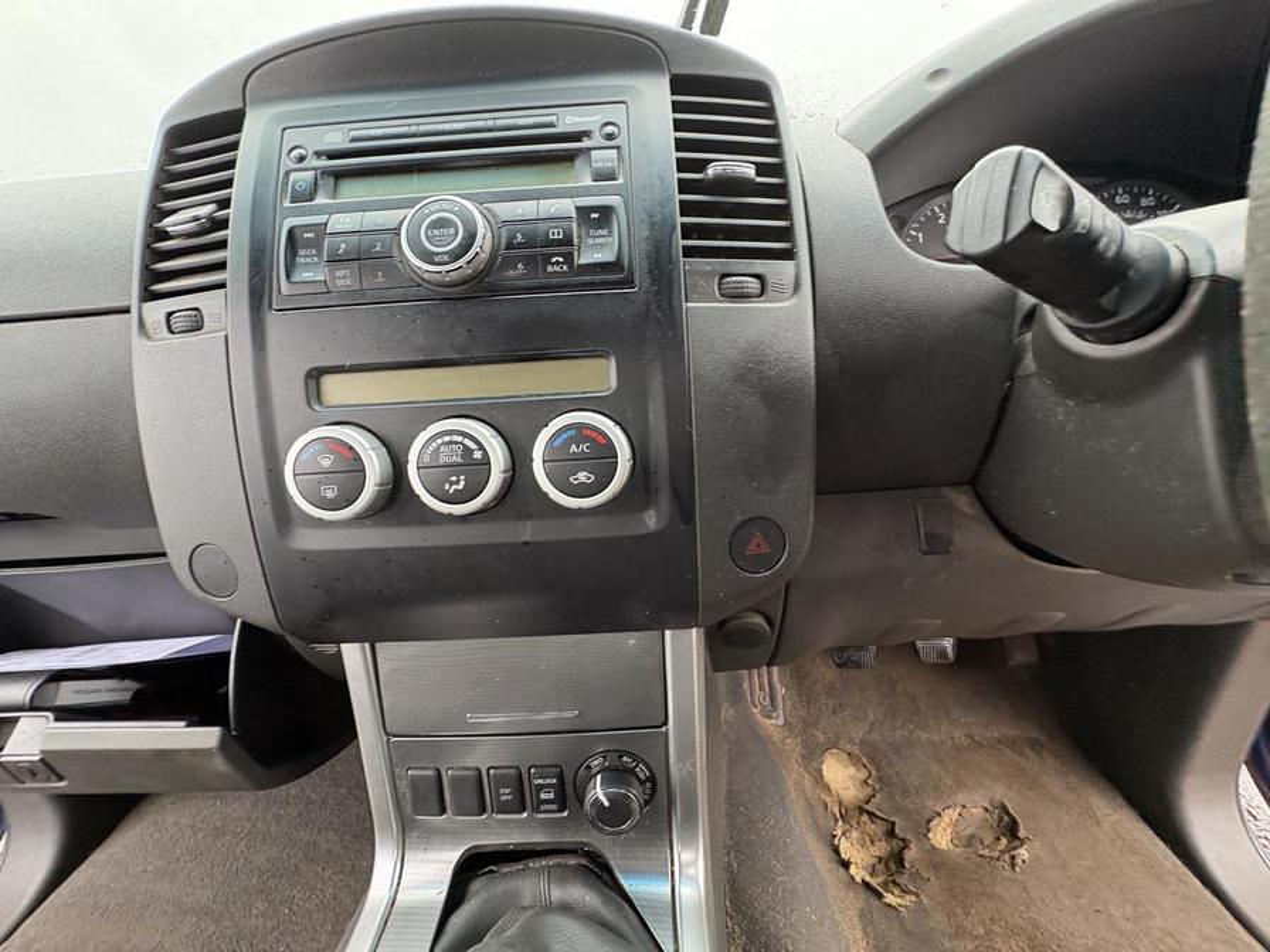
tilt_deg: -25.5
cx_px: 635
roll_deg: -2.8
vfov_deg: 85.7
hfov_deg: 102.1
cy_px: 476
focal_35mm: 14
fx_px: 514
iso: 200
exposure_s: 1/84
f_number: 2.2
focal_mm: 2.22
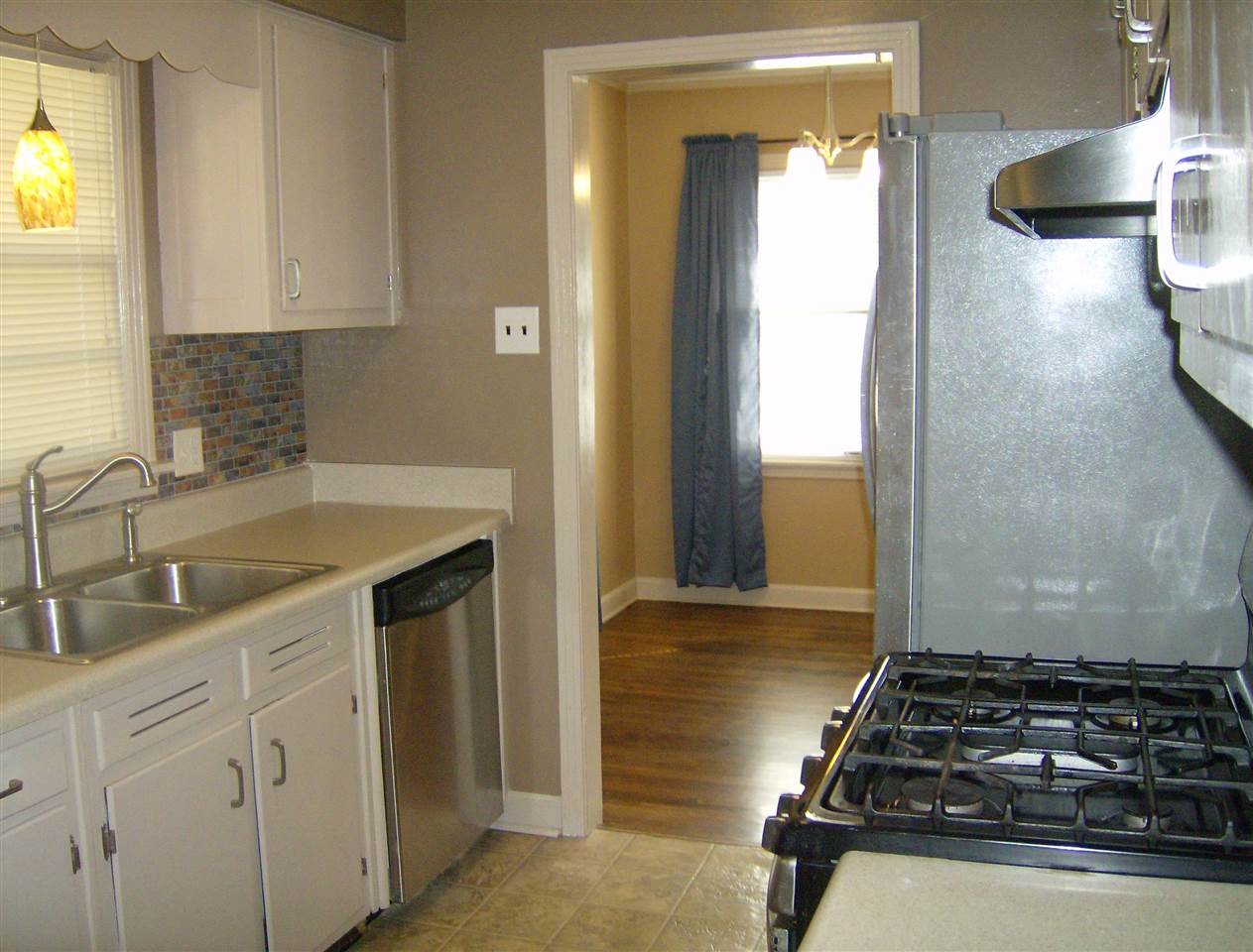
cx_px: 626
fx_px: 1309
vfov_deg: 40.0
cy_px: 476
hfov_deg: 51.1
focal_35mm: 36
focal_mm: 6
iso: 200
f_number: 2.8
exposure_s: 1/60
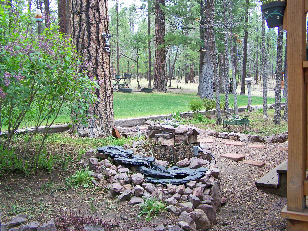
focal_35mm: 38
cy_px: 116
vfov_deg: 37.7
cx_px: 154
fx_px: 338
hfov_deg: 49.0
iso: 64
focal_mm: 6.3
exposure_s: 1/100
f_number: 2.8
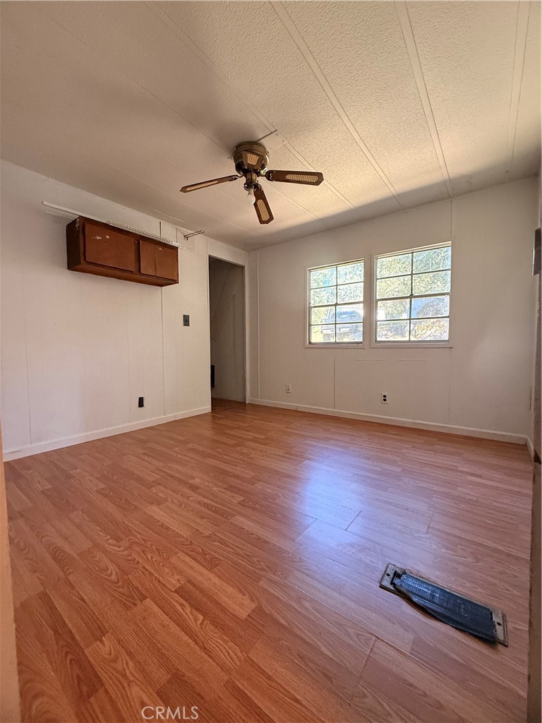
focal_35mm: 14
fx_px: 292
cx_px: 271
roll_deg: -0.5
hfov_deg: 85.7
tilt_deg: -1.8
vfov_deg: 102.1
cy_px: 362
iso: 320
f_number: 2.2
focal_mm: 2.22
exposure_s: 1/97
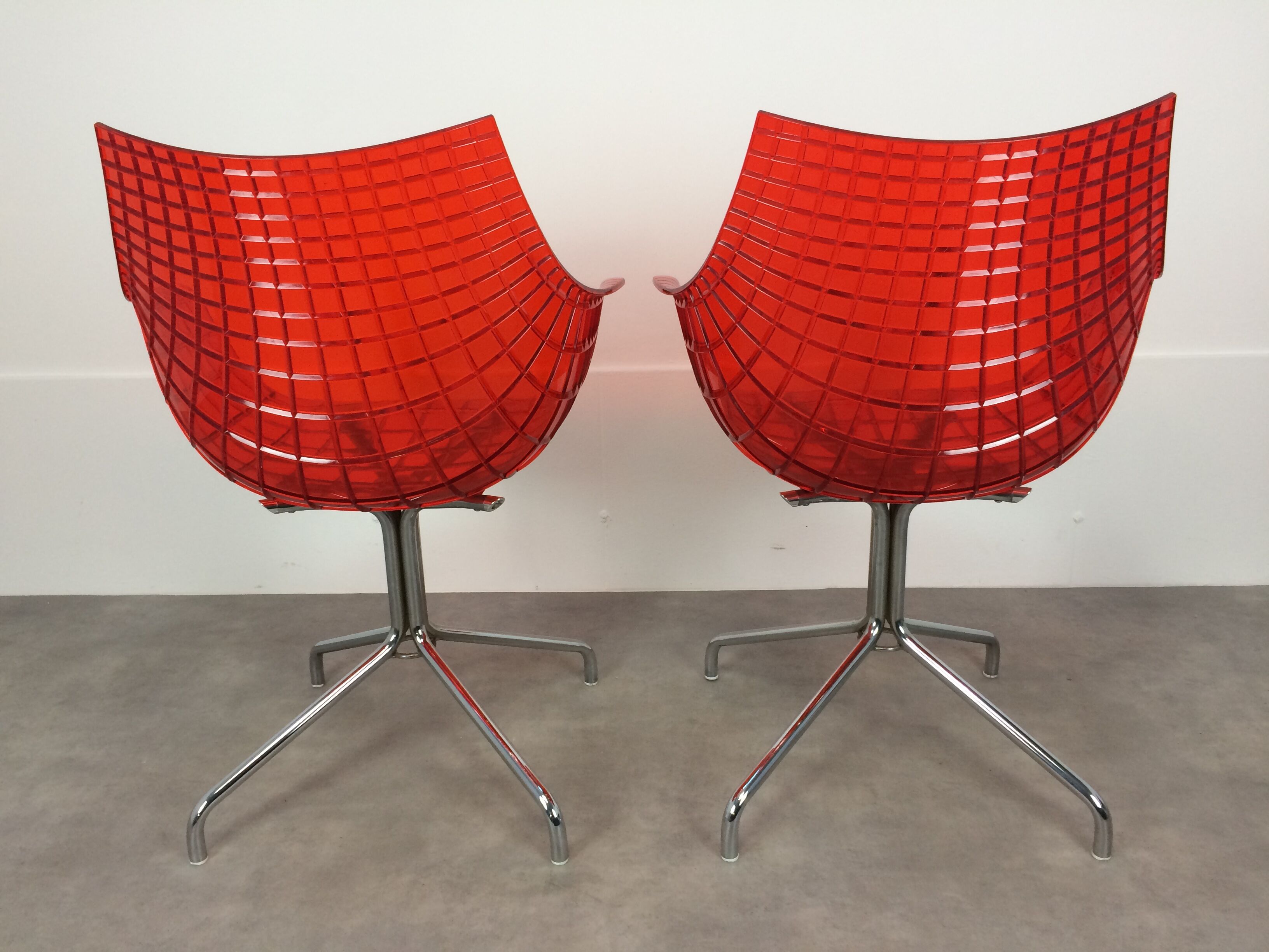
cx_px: 634
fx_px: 1063
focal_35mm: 29
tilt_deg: -16.6
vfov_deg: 48.2
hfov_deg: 61.7
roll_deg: +0.1
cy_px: 476
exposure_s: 1/33
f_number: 2.2
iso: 50
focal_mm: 4.15
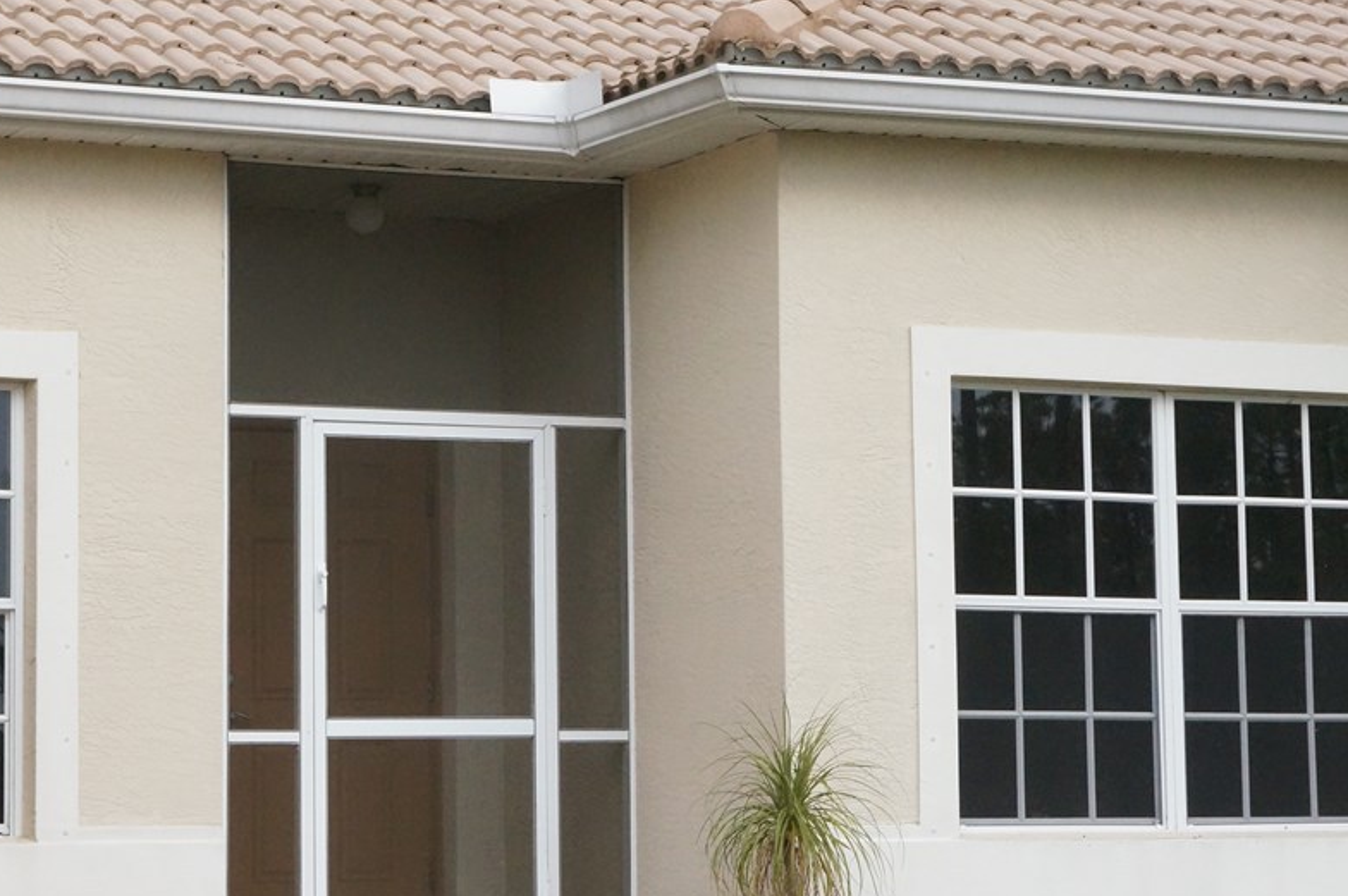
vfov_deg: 14.0
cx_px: 496
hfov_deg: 20.9
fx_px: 3654
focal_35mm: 98
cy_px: 397
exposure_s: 1/1250
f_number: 10
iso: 3200
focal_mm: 47
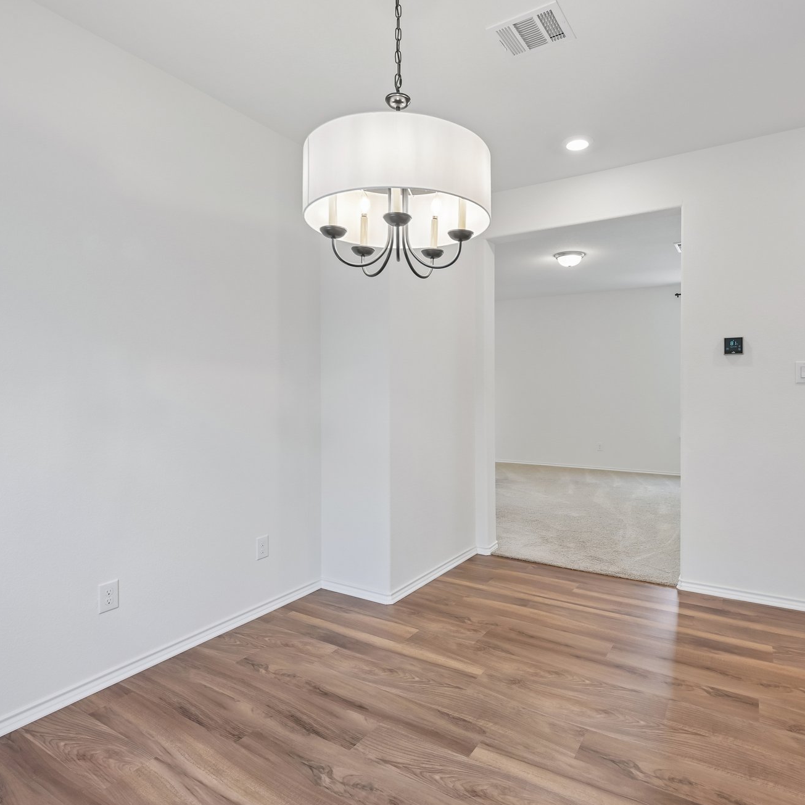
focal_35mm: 20
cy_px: 390
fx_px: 526
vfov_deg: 74.8
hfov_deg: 74.5
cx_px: 452
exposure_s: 1/15
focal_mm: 15
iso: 100
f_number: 6.7
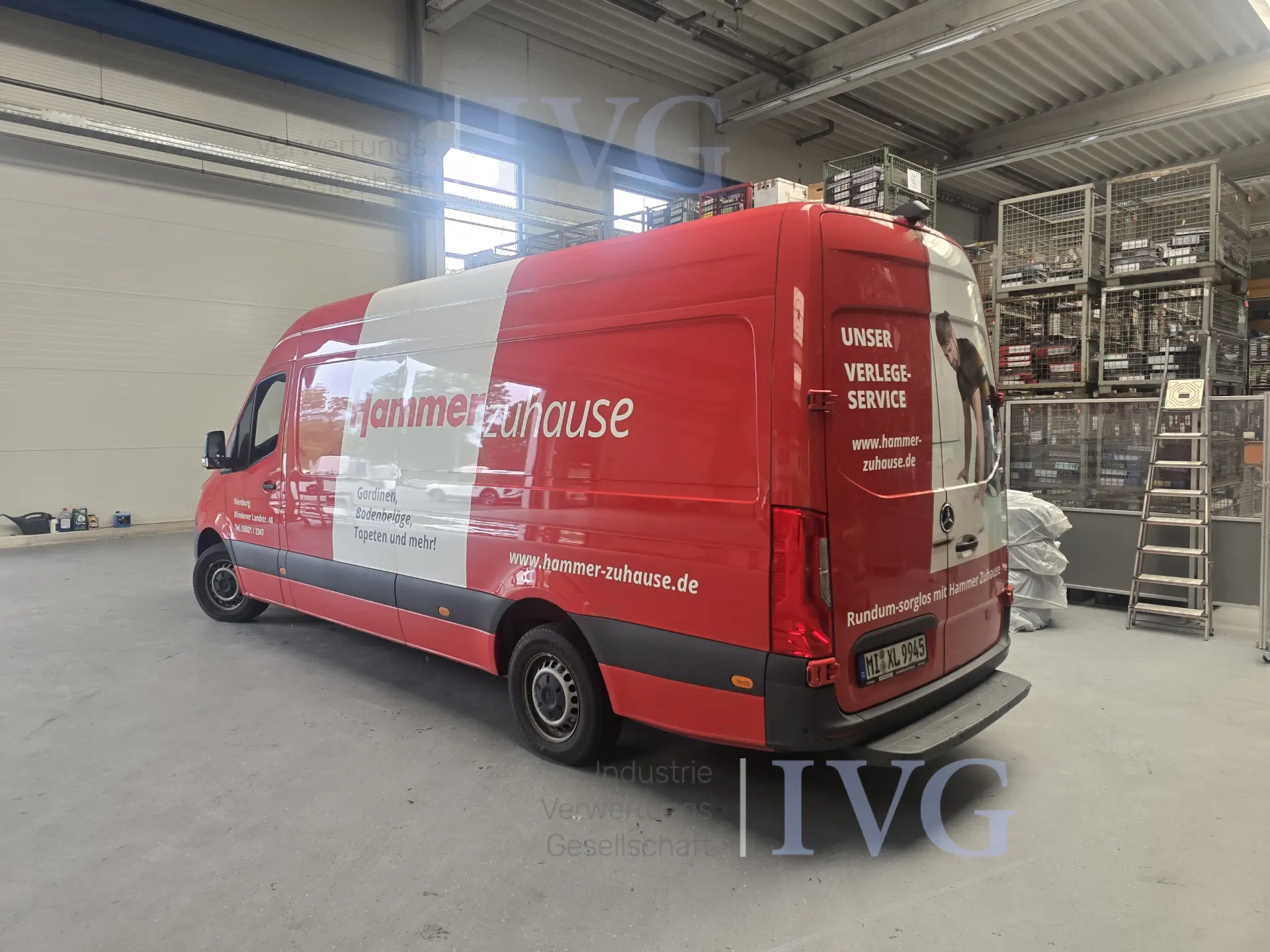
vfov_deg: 58.9
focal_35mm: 23
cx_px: 635
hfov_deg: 73.9
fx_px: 844
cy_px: 476
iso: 125
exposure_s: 1/180
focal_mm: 6.3
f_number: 1.7
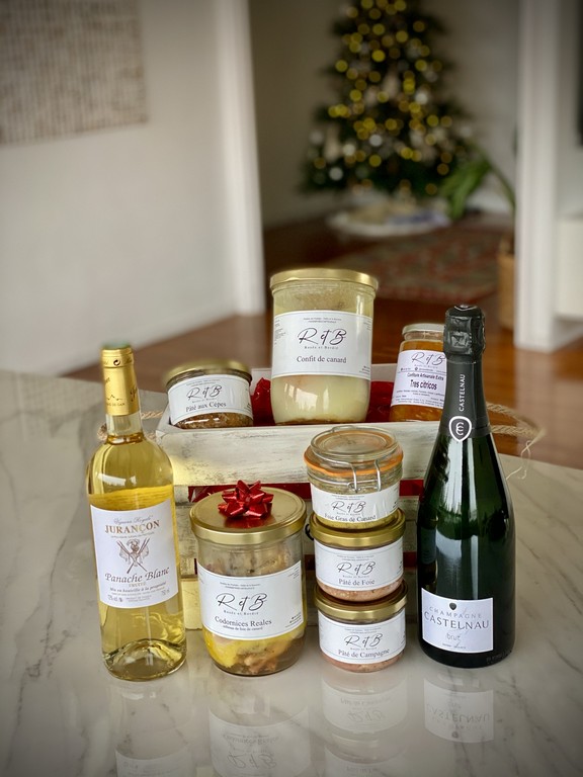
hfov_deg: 28.0
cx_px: 292
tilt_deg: -15.9
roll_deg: +2.4
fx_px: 1168
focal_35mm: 52
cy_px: 388
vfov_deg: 36.8
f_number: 2
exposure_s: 1/122
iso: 100
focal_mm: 6
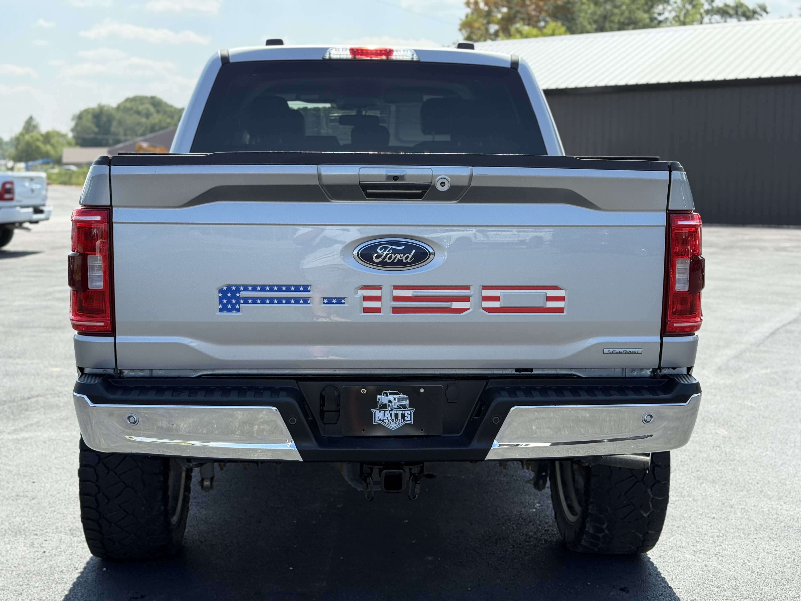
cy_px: 300
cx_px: 400
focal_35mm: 48
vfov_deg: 30.3
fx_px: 1111
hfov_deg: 39.7
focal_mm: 6.76
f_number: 1.78
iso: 80
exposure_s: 1/2088
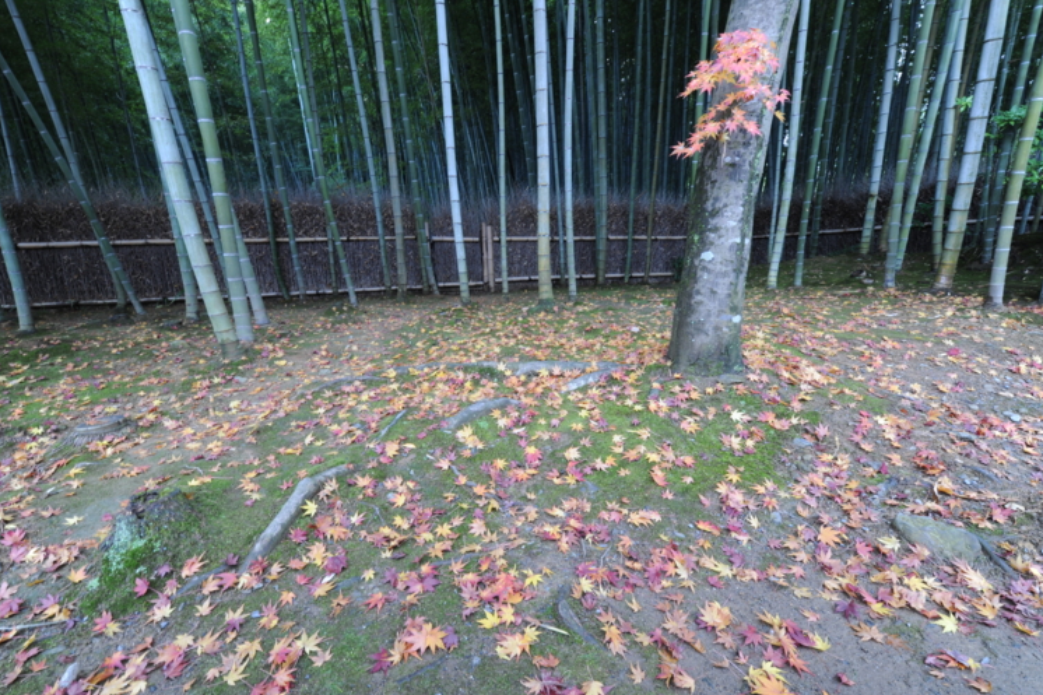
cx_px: 502
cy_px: 361
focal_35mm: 15
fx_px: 434
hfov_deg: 100.4
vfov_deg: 77.3
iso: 200
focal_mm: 14
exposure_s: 2
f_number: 18
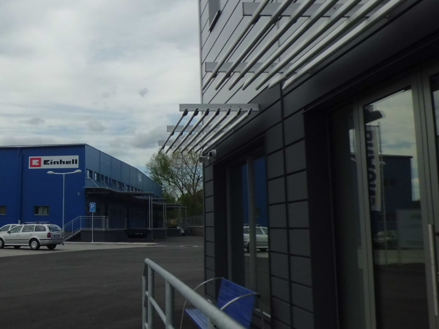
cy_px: 121
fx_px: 583
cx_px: 87
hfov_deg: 39.6
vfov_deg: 31.4
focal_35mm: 46
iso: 64
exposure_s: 1/250
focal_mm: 4.7
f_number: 7.9
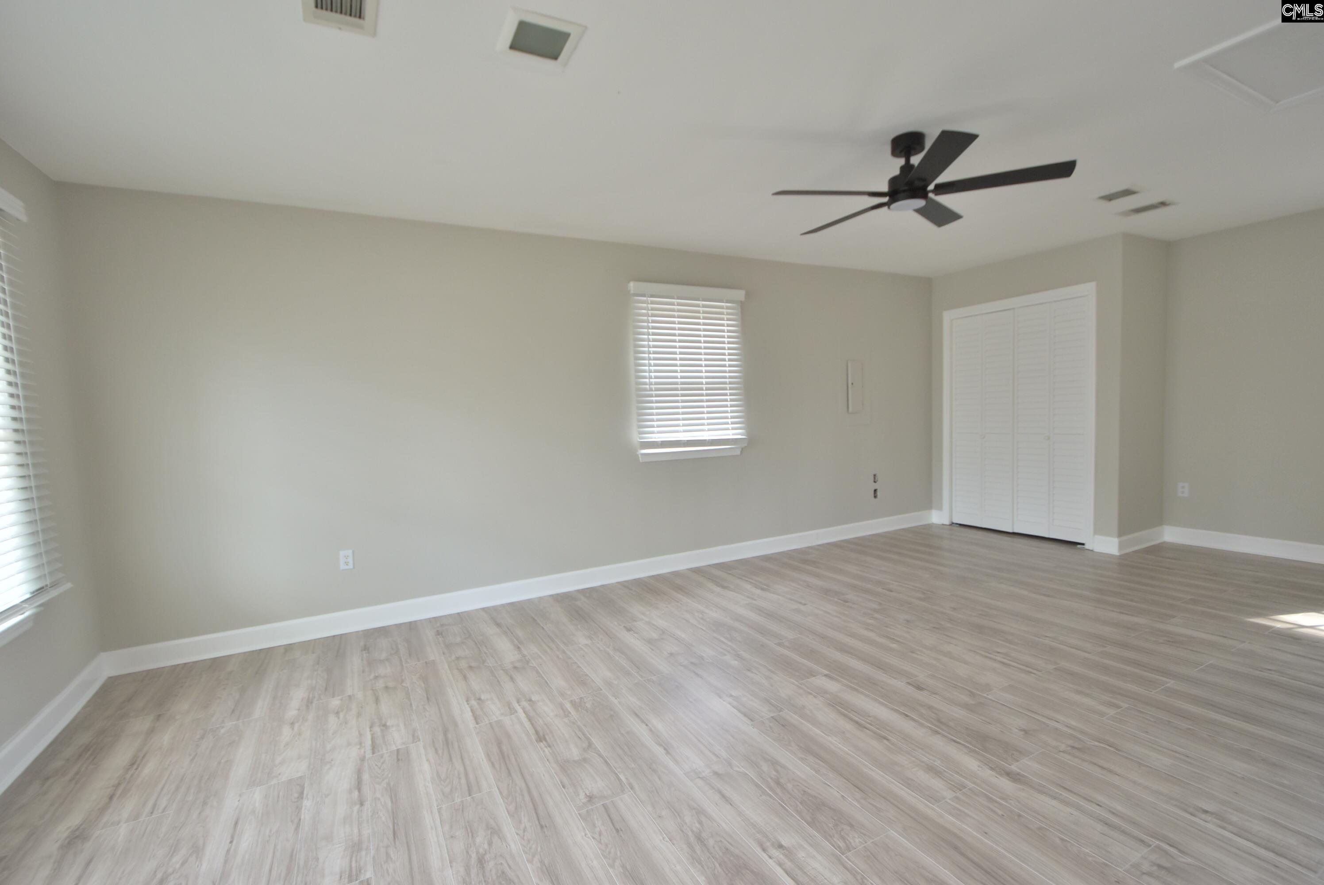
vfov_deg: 77.4
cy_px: 442
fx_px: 552
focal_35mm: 15
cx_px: 662
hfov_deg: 100.3
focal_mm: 10
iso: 400
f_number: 3.5
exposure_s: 1/160
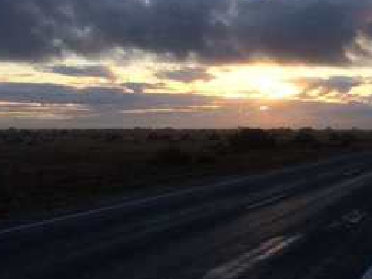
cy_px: 30
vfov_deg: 24.5
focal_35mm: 58
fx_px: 623
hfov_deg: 33.0
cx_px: 243
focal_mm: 4.15
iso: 32
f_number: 2.2
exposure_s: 1/760
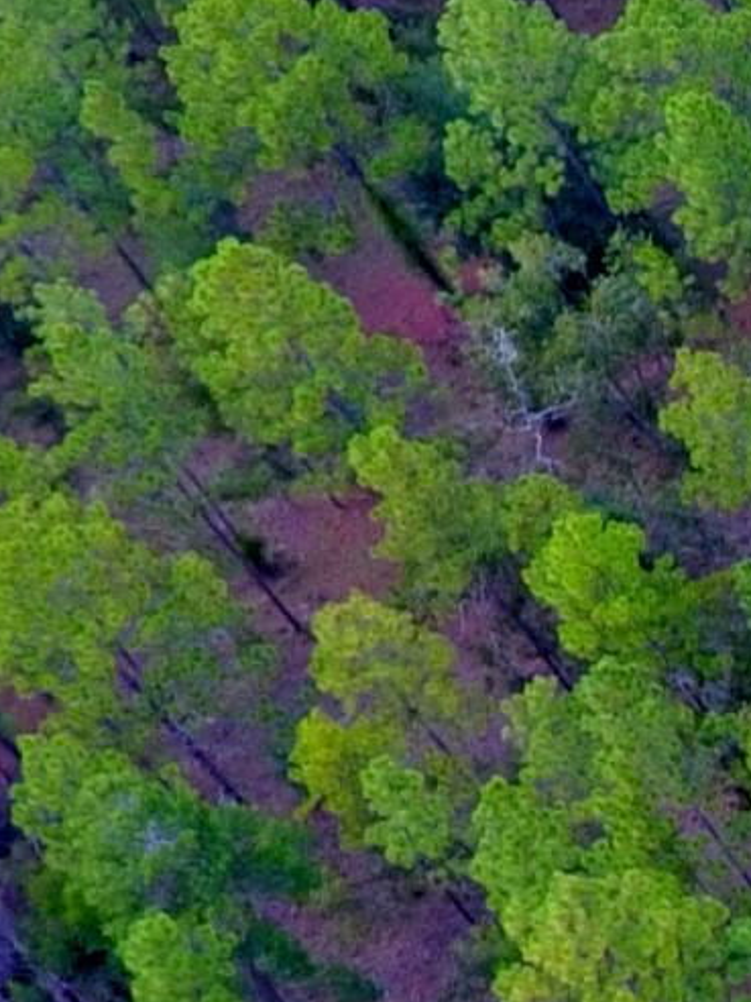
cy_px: 1244
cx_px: 3002
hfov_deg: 7.9
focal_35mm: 122
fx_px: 3529
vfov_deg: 15.5
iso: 185
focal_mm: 3.61
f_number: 2.8
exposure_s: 1/100
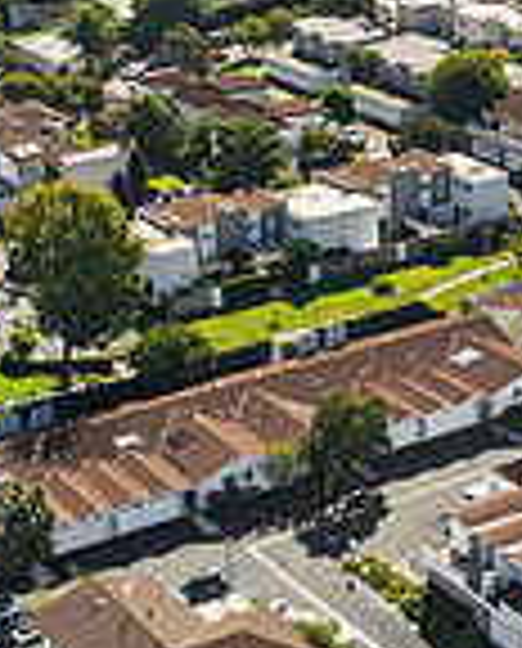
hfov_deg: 16.4
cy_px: 279
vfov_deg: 20.3
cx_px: 374
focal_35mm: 94
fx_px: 1808
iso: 270
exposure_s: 1/160
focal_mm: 12.29
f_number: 2.8
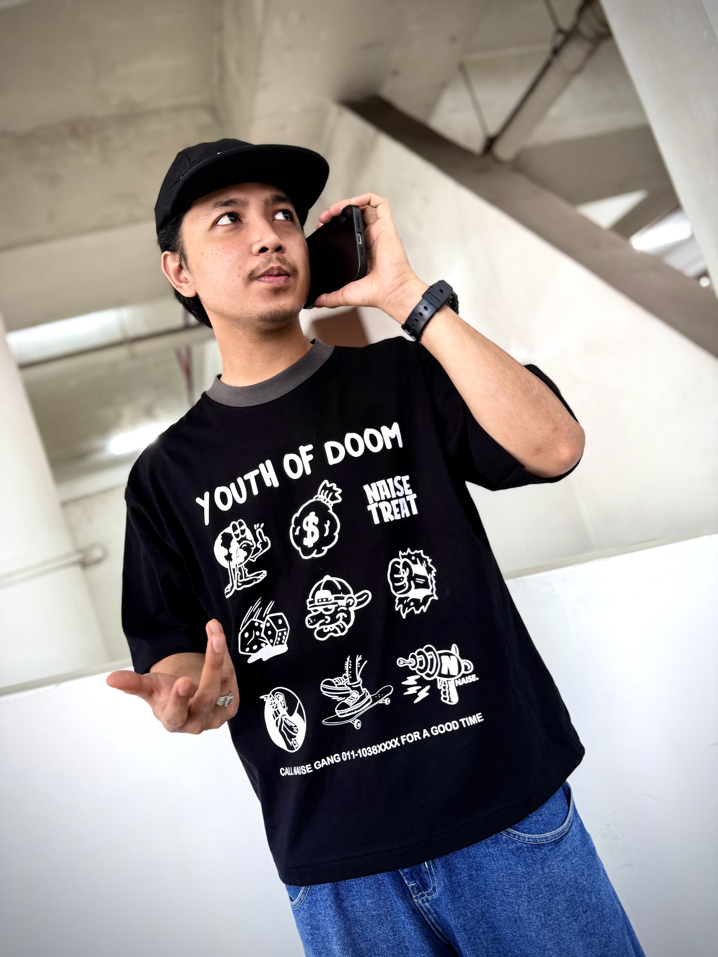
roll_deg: +18.7
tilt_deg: +5.0
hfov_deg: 56.8
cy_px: 478
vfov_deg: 71.6
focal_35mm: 24
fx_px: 664
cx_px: 359
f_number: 1.78
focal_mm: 6.76
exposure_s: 1/50
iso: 250
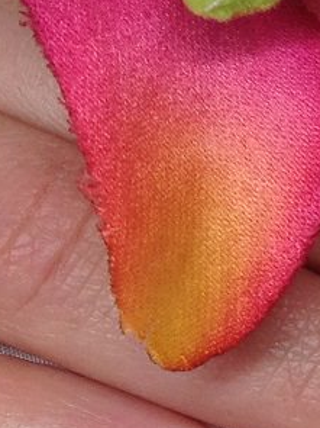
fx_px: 1172
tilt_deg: -53.6
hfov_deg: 14.4
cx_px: 494
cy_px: 255
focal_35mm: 95
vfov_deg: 20.6
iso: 50
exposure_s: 1/115
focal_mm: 4.28
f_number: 2.4
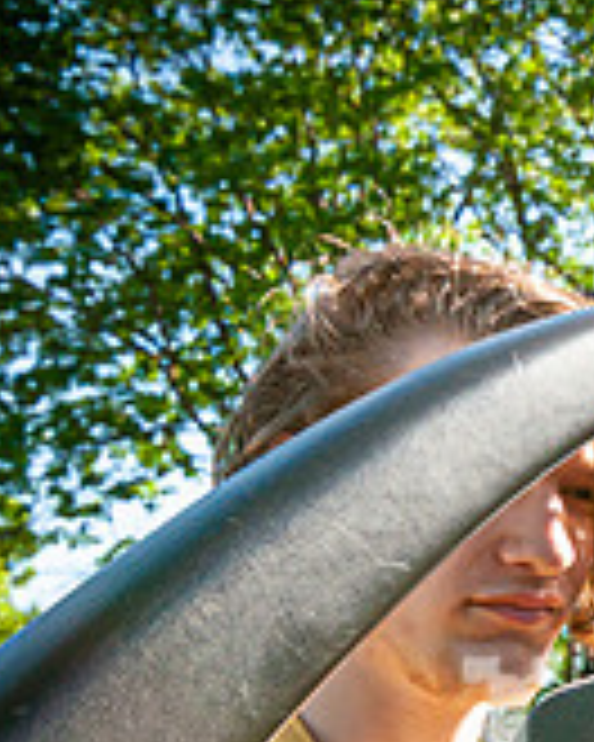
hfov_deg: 14.1
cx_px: 1238
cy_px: 578
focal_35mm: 89
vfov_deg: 21.3
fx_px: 1956
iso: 200
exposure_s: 1/250
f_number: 8
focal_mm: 18
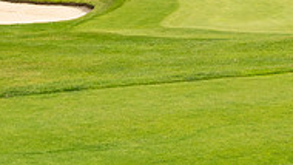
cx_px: 359
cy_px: -130
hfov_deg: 9.5
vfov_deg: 5.3
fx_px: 1741
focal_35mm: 224
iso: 320
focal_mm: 70
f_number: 6.3
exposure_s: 1/1250
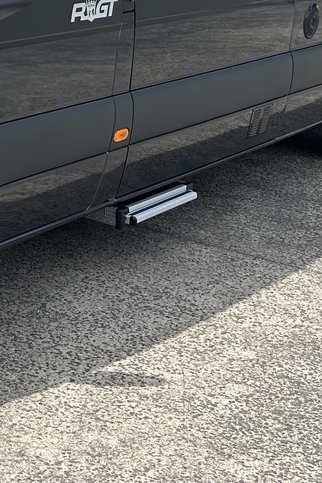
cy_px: -61
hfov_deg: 15.1
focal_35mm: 85
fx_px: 1141
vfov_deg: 22.4
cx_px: -134
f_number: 1.78
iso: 80
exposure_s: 1/1692
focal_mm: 6.86
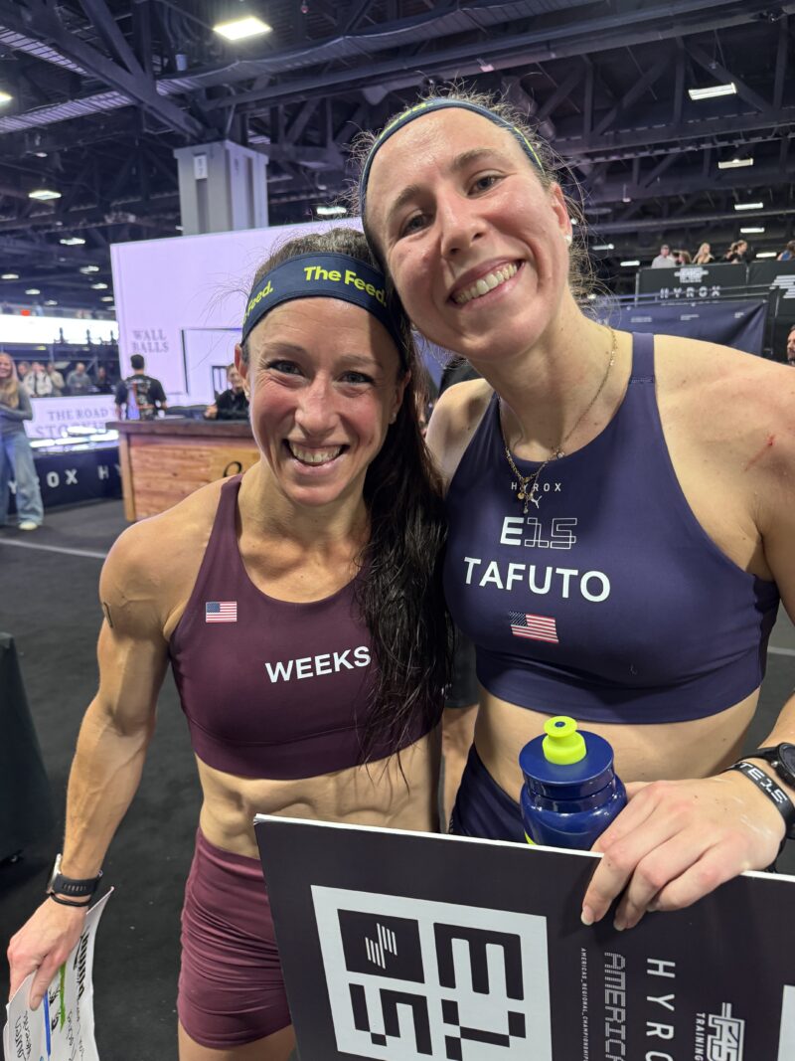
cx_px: 398
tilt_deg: -13.1
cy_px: 530
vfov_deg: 71.6
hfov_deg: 56.8
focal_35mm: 24
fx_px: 735
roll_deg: +0.6
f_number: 1.78
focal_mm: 6.76
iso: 400
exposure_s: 1/60
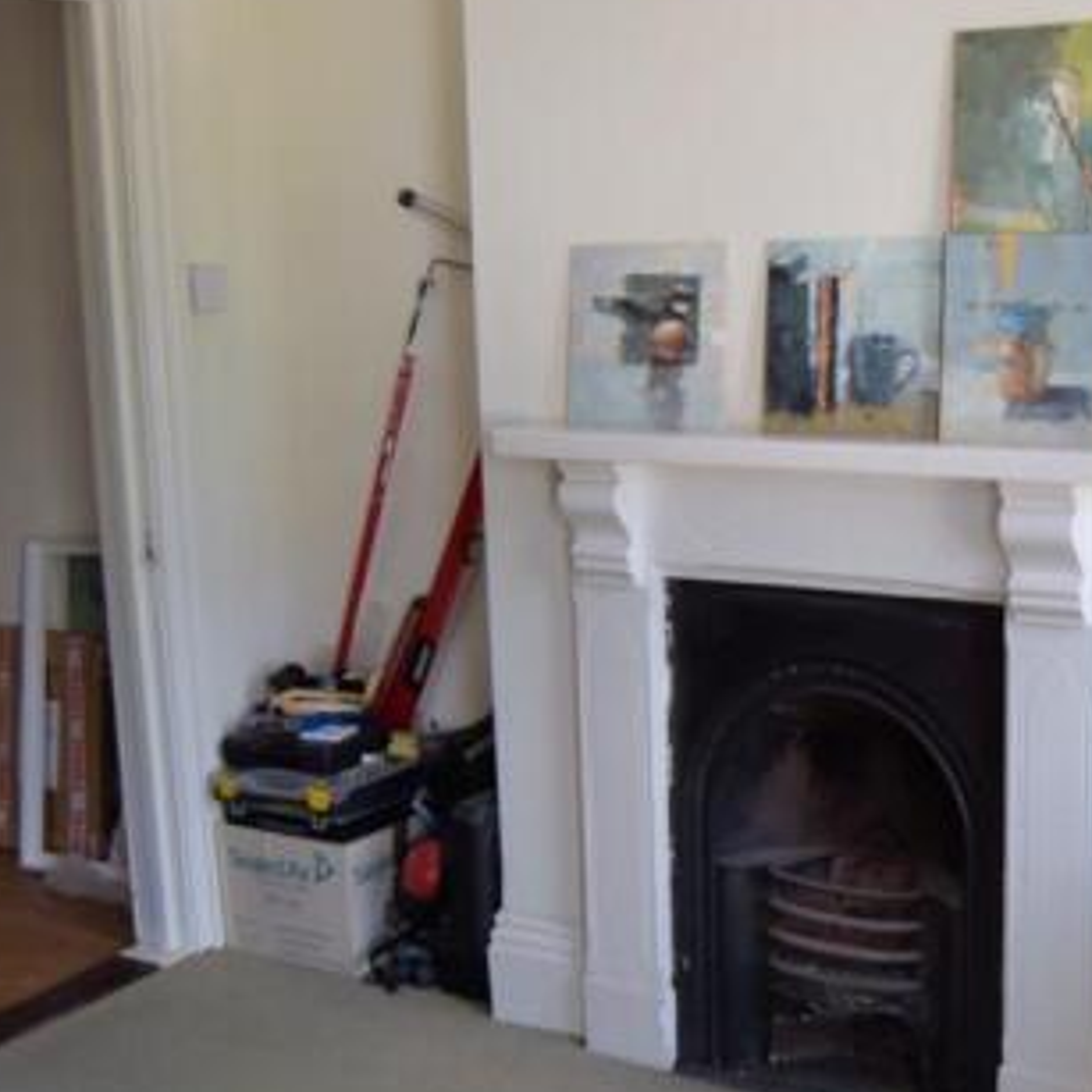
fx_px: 1749
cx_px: 823
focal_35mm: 49
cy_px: 553
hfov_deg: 33.9
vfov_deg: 34.7
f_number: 3.5
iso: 200
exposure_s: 1/160
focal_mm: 18
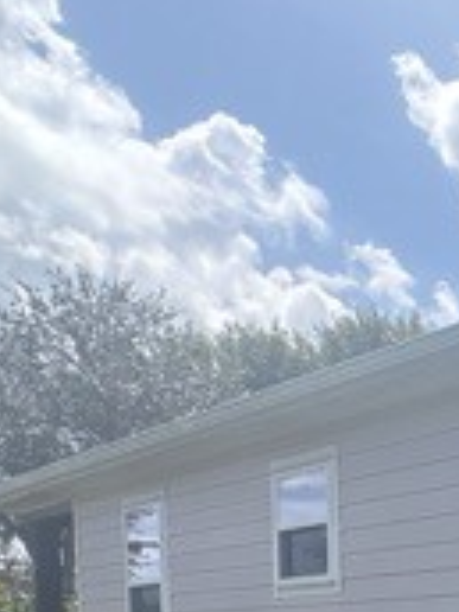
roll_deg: -0.5
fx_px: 919
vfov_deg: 30.7
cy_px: 751
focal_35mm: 52
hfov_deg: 18.3
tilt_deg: -2.6
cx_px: 925
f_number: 2.2
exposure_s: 1/968
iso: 40
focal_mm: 2.22
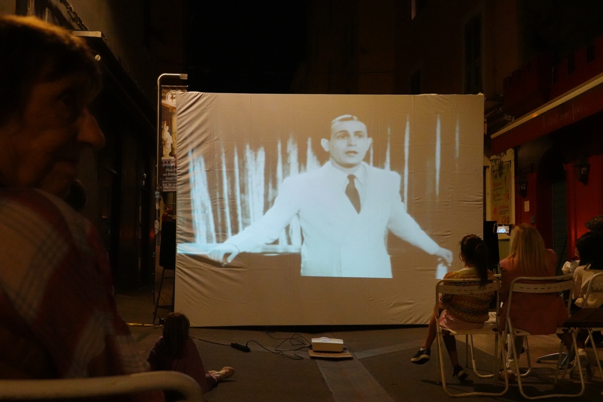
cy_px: 201
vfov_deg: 31.9
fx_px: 703
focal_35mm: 42
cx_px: 302
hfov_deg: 46.4
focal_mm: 15.59
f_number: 4
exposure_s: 1/100
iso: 3200
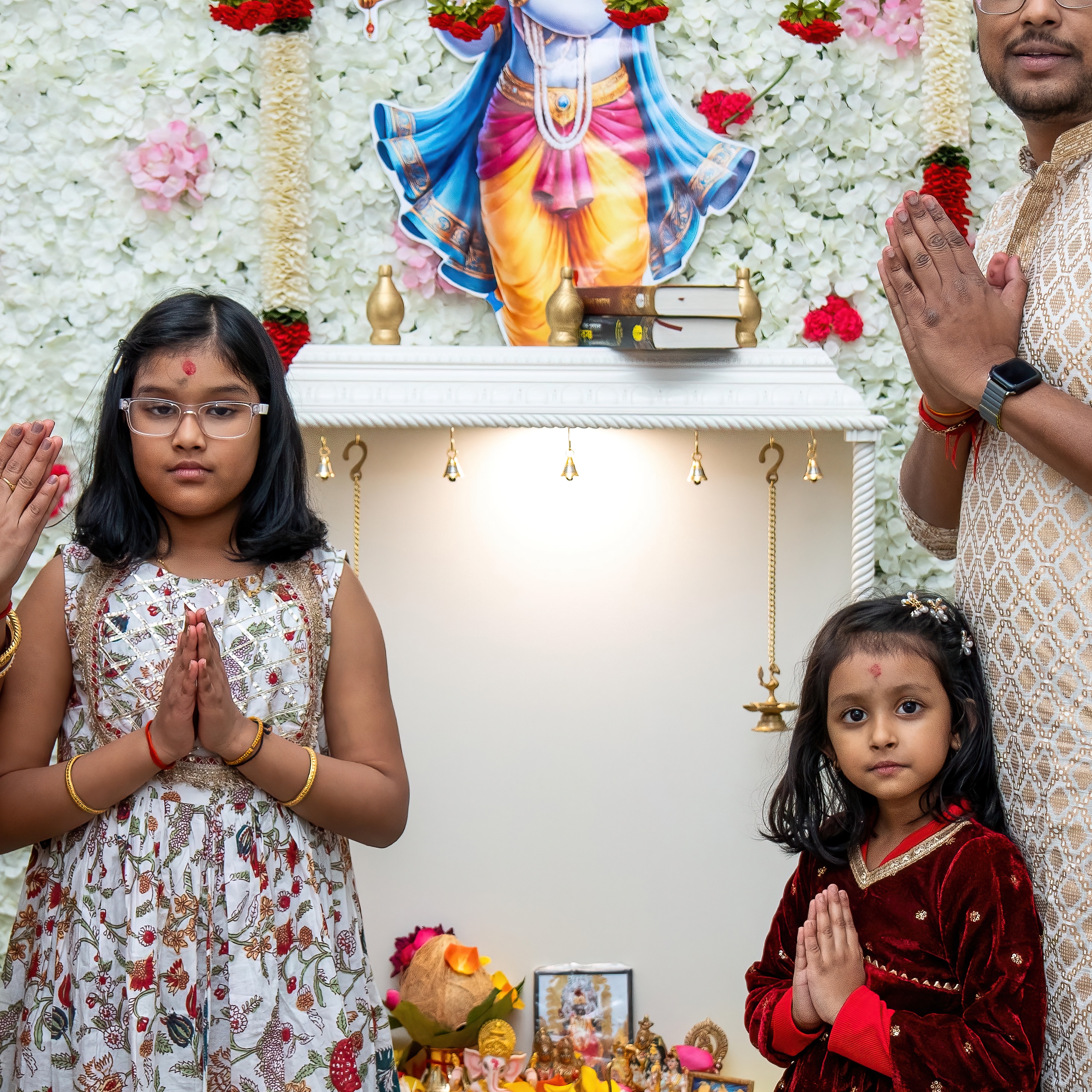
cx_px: 495
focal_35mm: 80
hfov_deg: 21.6
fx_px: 2855
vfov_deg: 21.4
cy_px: 873
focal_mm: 29
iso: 640
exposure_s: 1/160
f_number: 4
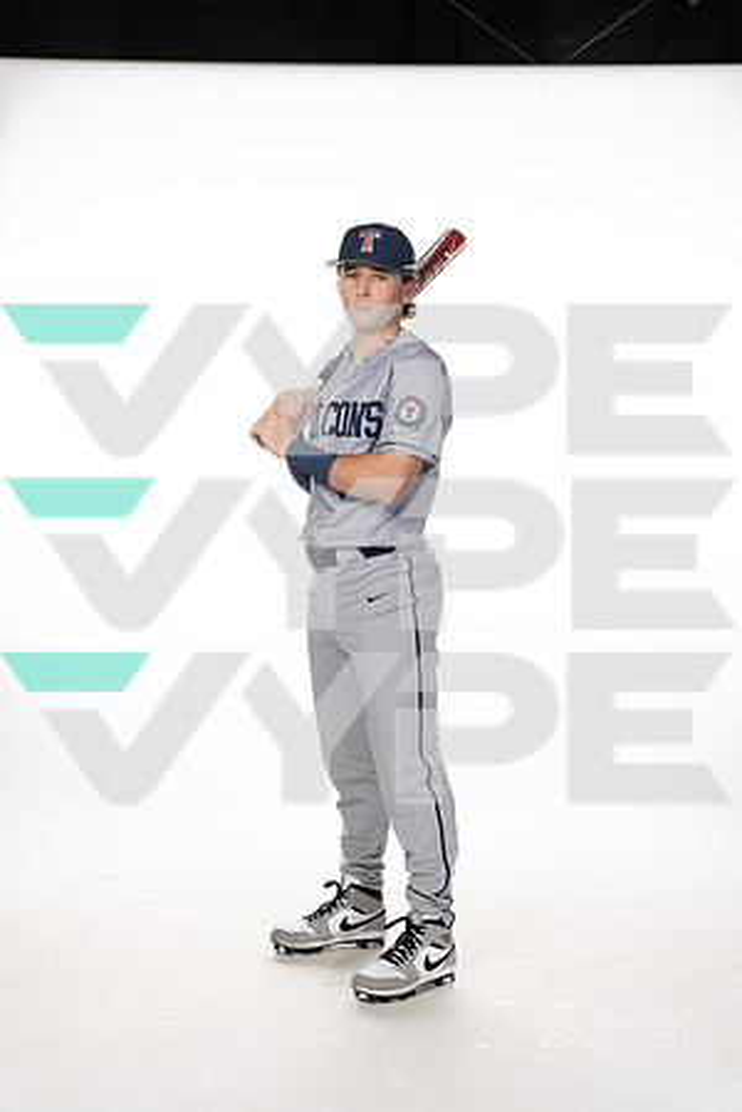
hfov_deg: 26.5
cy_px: 556
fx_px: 1577
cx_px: 371
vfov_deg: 38.9
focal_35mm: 51
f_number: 6.3
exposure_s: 1/250
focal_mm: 51
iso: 400
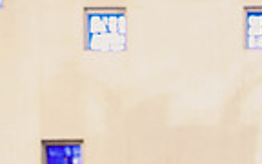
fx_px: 5519
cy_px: 329
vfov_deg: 1.7
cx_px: 442
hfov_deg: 2.7
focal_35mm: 773
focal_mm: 185
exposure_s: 1/160
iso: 2000
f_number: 2.8
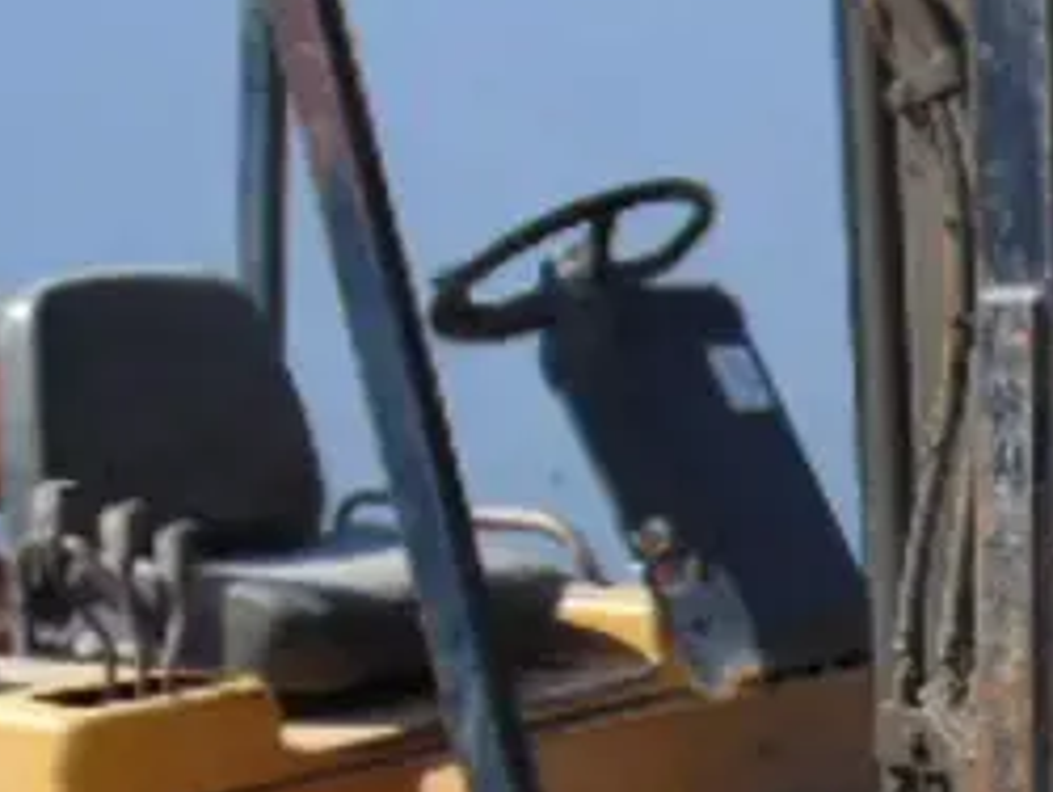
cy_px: 733
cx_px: 1045
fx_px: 2923
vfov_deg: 15.2
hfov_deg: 19.8
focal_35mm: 96
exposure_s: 1/1000
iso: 80
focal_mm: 4.5
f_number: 3
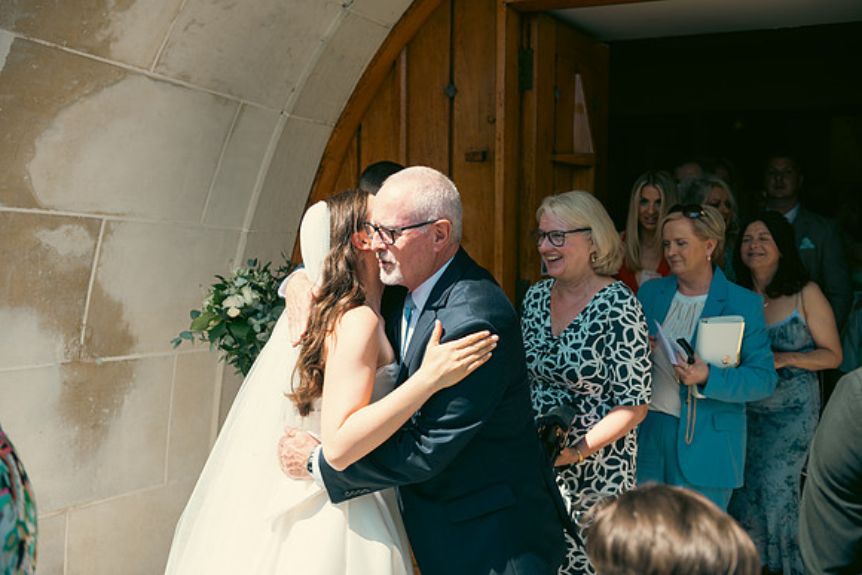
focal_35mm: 40
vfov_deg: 33.4
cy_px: 288
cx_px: 431
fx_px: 958
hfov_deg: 48.4
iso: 100
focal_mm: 40
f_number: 3.5
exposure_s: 1/640
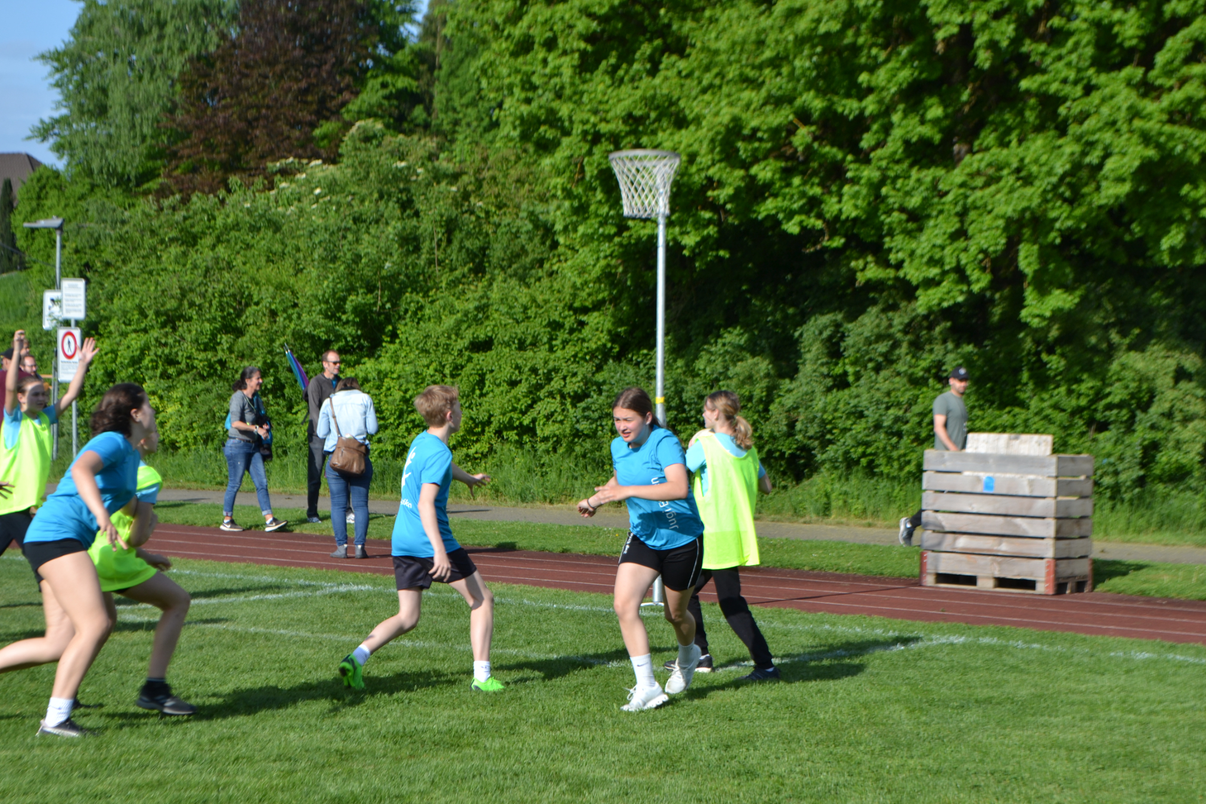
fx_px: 2797
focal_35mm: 84
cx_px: 606
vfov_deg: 16.4
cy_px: 400
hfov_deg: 24.3
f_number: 8
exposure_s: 1/250
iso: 100
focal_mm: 55
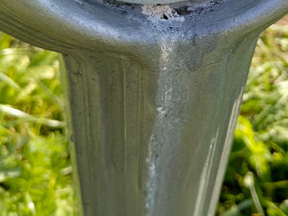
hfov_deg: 39.5
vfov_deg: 29.3
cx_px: 210
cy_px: 14
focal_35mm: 47
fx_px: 391
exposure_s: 1/279
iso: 110
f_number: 1.69
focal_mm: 4.76
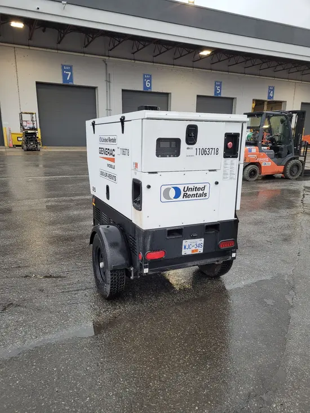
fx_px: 310
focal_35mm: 26
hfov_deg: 53.1
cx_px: 155
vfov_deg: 67.3
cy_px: 206
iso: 125
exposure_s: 1/120
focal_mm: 5.4
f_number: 1.8
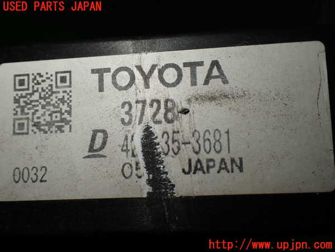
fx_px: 397
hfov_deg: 45.8
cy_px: 126
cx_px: 168
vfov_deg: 35.1
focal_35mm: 41
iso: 100
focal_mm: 7.31
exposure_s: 1/160
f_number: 2.8
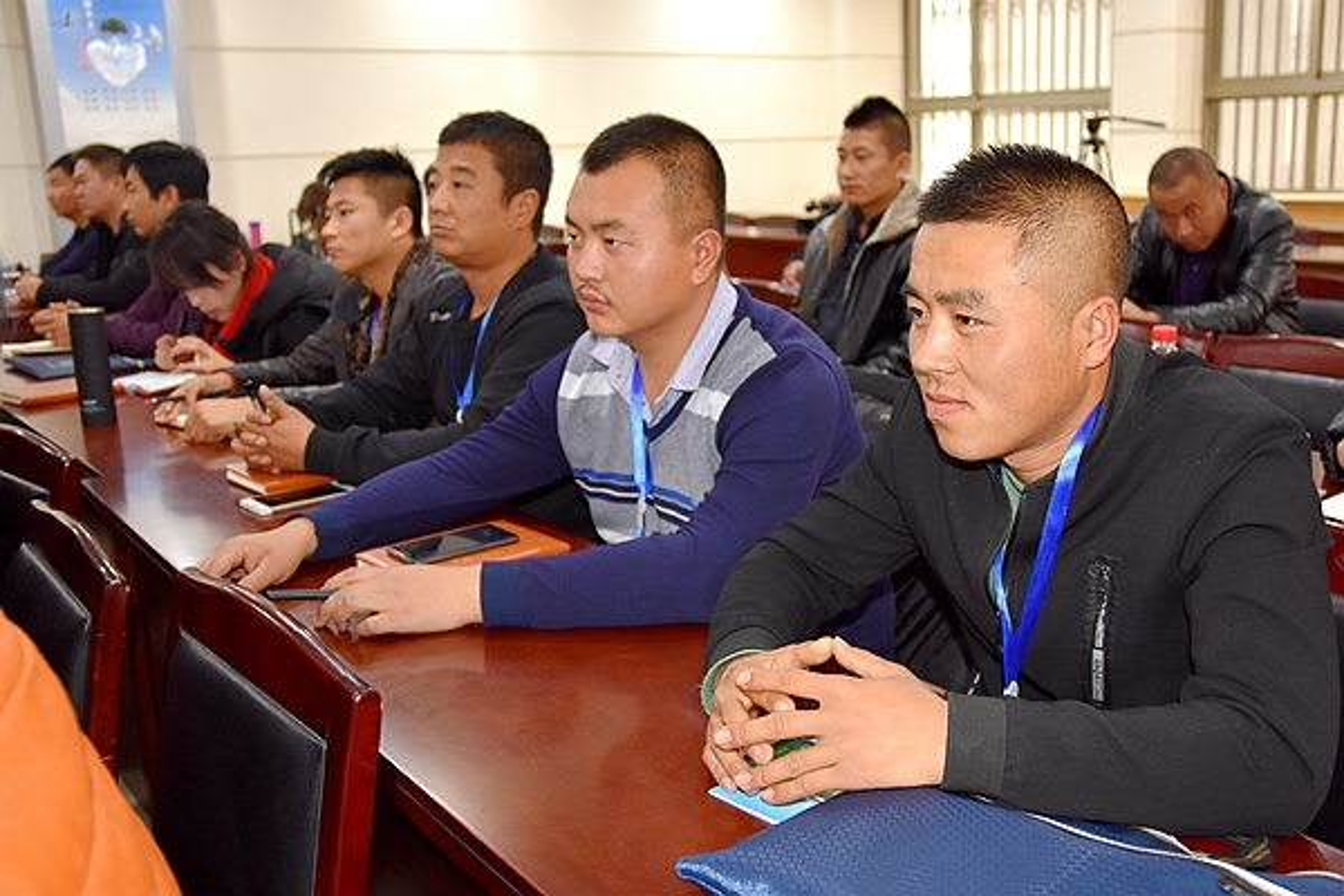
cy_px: 448
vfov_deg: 43.6
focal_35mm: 30
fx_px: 1120
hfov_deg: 61.9
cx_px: 672
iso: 900
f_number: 2.8
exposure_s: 1/60
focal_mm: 20
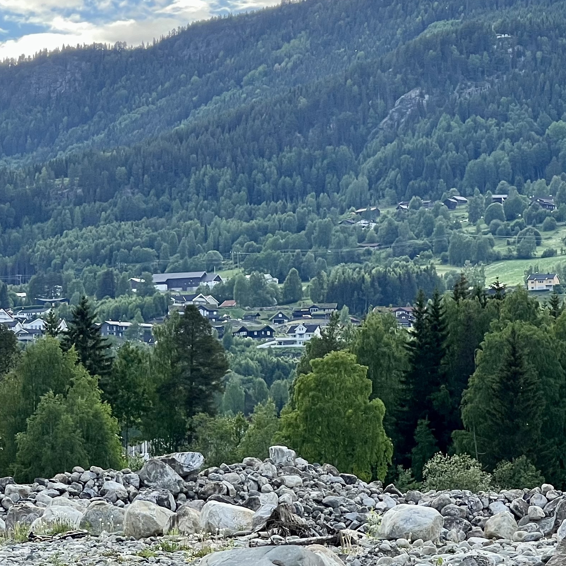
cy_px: 392
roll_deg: +0.4
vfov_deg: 10.1
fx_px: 3200
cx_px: 499
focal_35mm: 173
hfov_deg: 10.1
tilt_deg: +3.2
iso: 32
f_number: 2.8
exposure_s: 1/282
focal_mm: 9
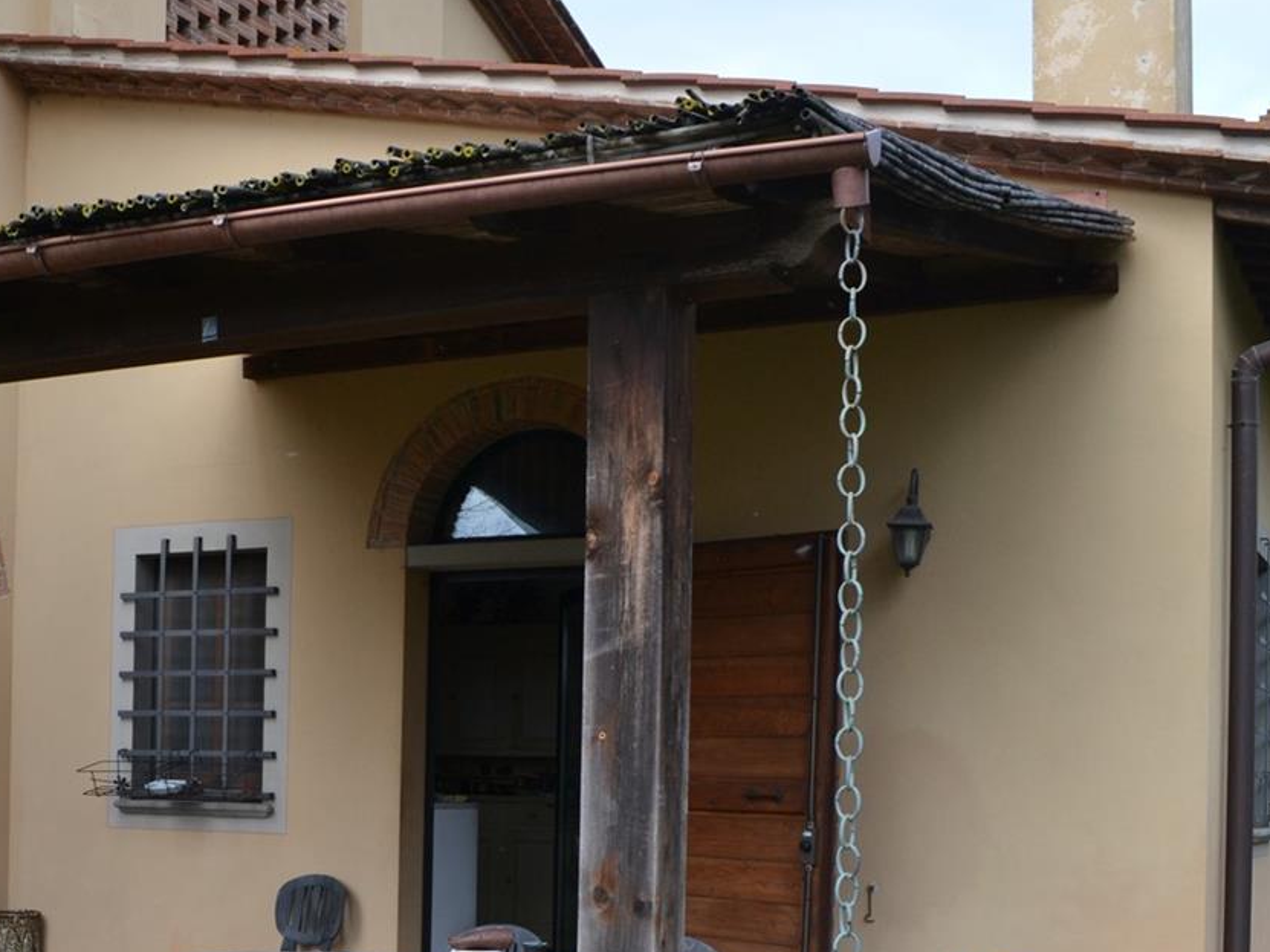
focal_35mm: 50
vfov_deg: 28.5
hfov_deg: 37.3
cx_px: 326
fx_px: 1834
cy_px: 756
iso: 160
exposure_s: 1/125
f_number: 8
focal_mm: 18
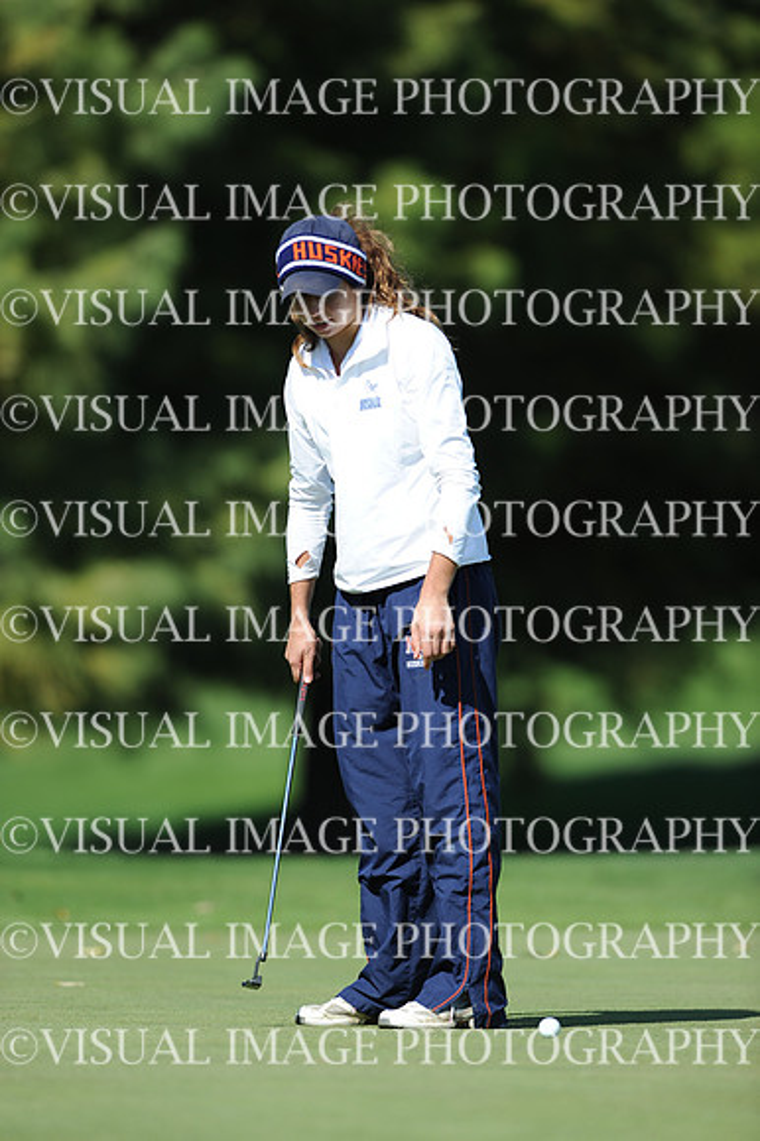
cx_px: 380
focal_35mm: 400
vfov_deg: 5.2
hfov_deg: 3.4
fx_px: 12681
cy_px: 570
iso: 250
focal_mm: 400
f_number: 4
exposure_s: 1/2500
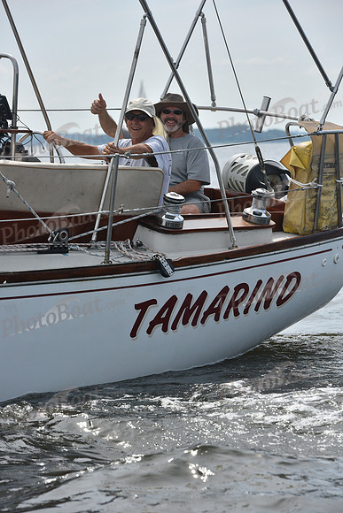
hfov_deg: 8.3
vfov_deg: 12.4
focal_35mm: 165
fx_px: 2357
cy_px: 256
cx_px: 172
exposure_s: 1/1250
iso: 320
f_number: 9
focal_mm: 165
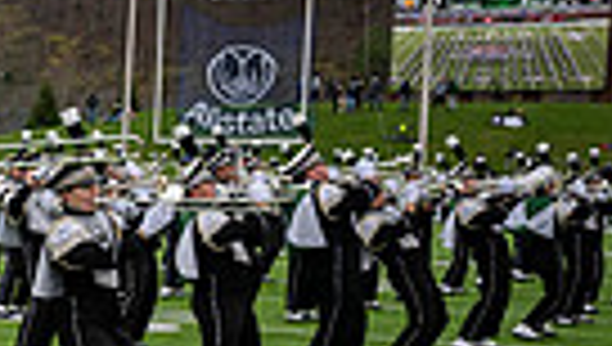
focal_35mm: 107
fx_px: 1739
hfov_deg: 16.4
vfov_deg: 11.3
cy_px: 330
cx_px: -526
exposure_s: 1/500
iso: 100
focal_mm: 24
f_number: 2.8
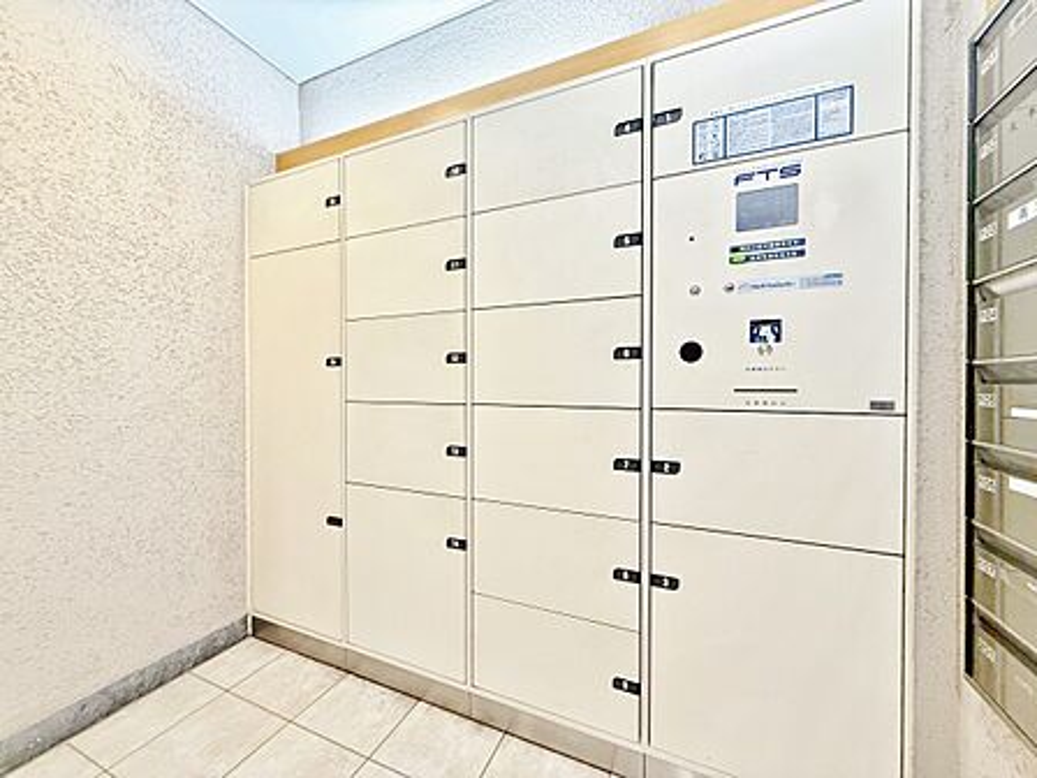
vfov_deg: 85.7
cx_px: 518
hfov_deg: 102.1
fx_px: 419
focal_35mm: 14
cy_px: 389
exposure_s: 1/100
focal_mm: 2.22
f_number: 2.2
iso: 320
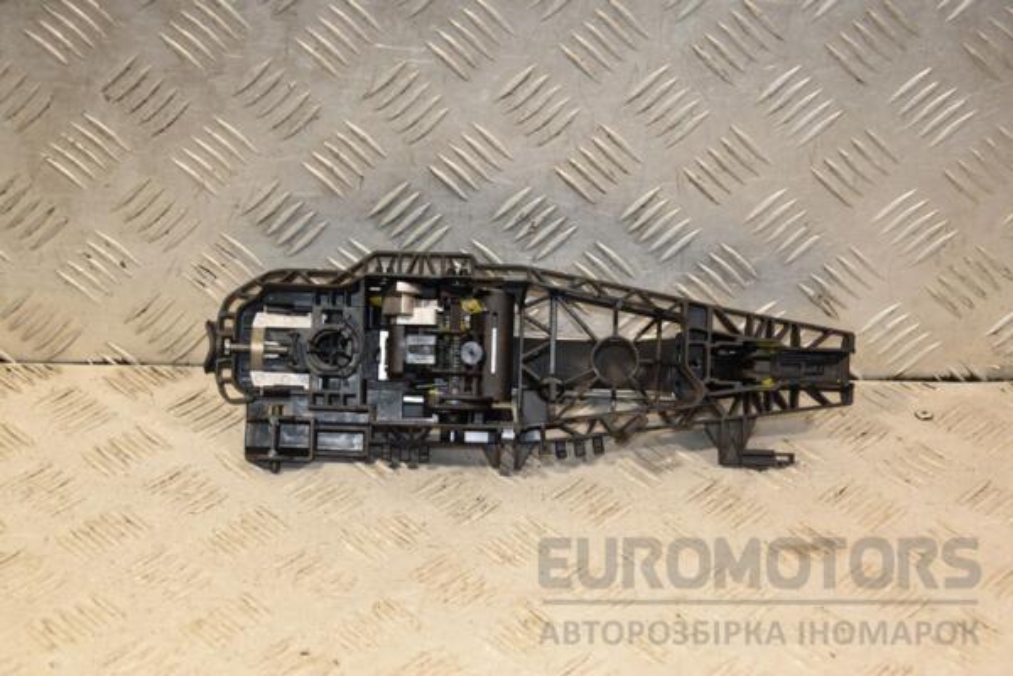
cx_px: 506
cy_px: 338
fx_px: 2110
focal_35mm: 75
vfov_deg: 18.2
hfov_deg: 27.0
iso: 800
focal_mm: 50
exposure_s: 1/200
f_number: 5.6
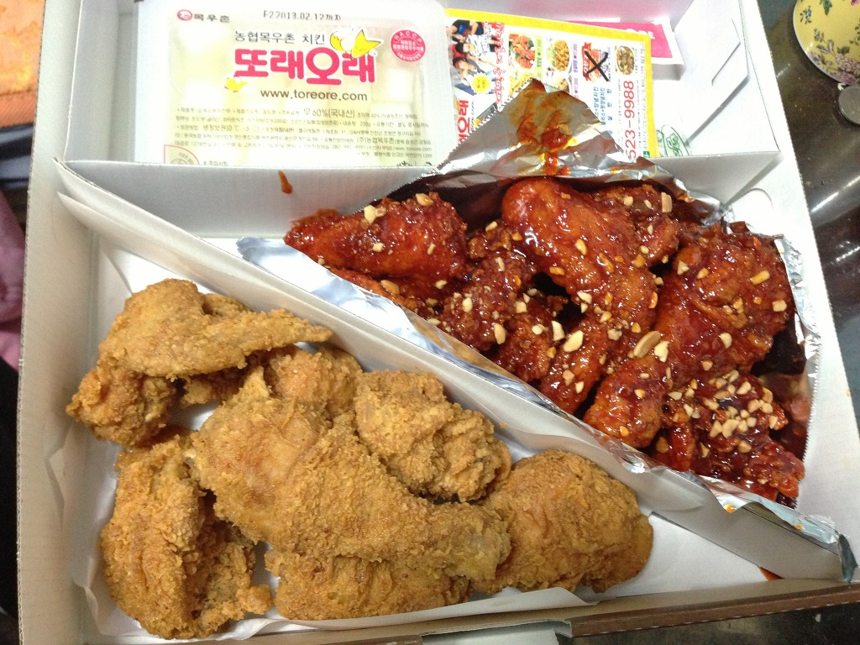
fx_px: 820
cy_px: 322
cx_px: 430
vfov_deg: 42.9
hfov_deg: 55.4
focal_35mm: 33
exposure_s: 1/20
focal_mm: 4.13
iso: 400
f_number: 2.4
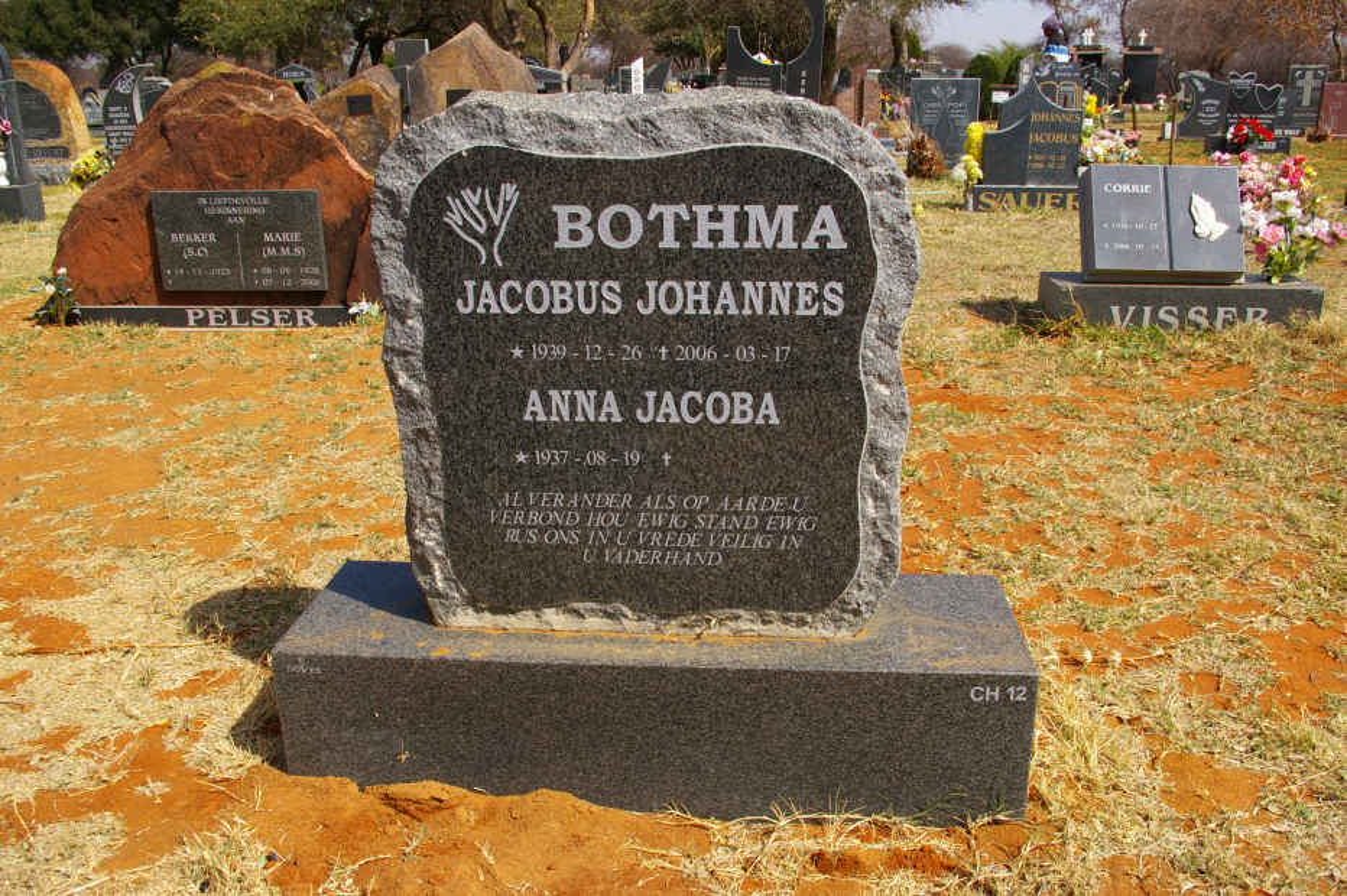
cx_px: 674
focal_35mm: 30
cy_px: 448
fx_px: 1122
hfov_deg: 62.0
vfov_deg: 43.5
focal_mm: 20
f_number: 9.5
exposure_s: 1/180
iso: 200
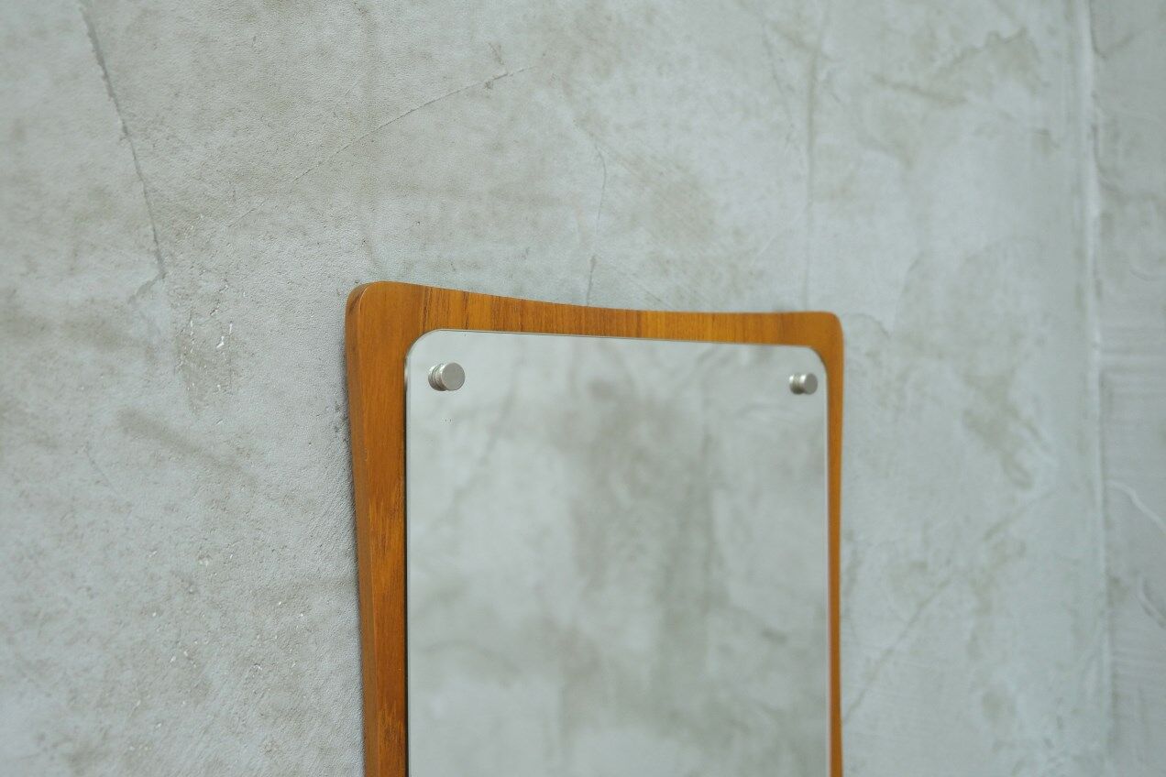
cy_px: 388
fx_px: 1166
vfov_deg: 36.9
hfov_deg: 53.1
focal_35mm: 36
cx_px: 583
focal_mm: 24.3
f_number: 3.2
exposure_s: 1/34
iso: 1250
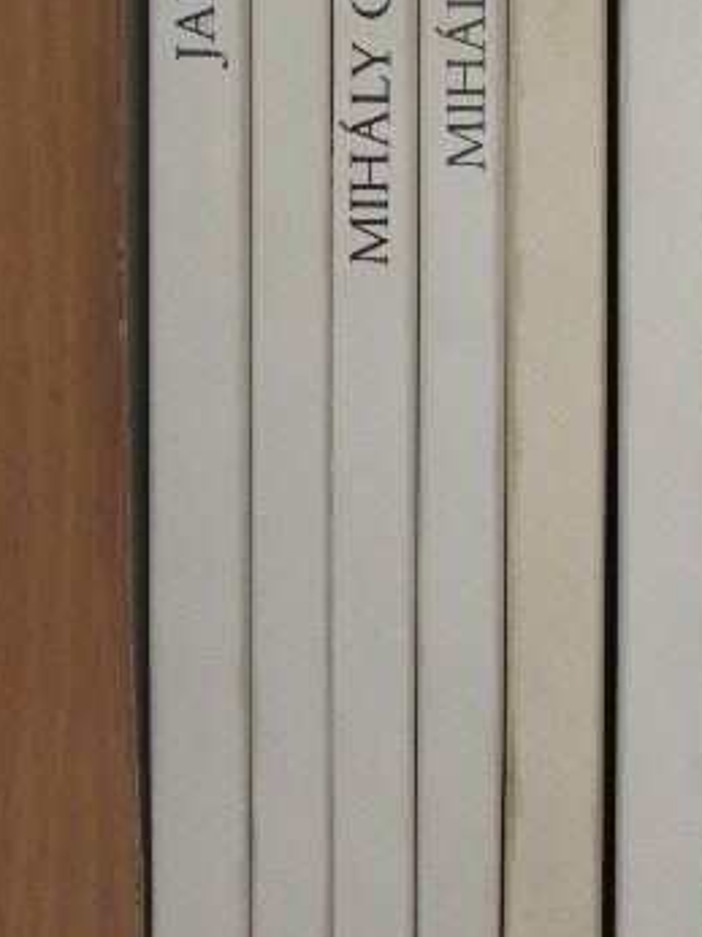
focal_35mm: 111
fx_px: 3005
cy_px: 146
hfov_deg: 13.3
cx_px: 461
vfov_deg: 17.5
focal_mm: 10.7
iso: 250
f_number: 4.2
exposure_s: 1/60
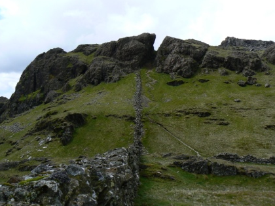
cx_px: 136
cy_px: 102
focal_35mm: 37
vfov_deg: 38.7
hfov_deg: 50.1
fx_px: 294
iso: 80
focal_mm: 6
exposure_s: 1/500
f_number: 5.6
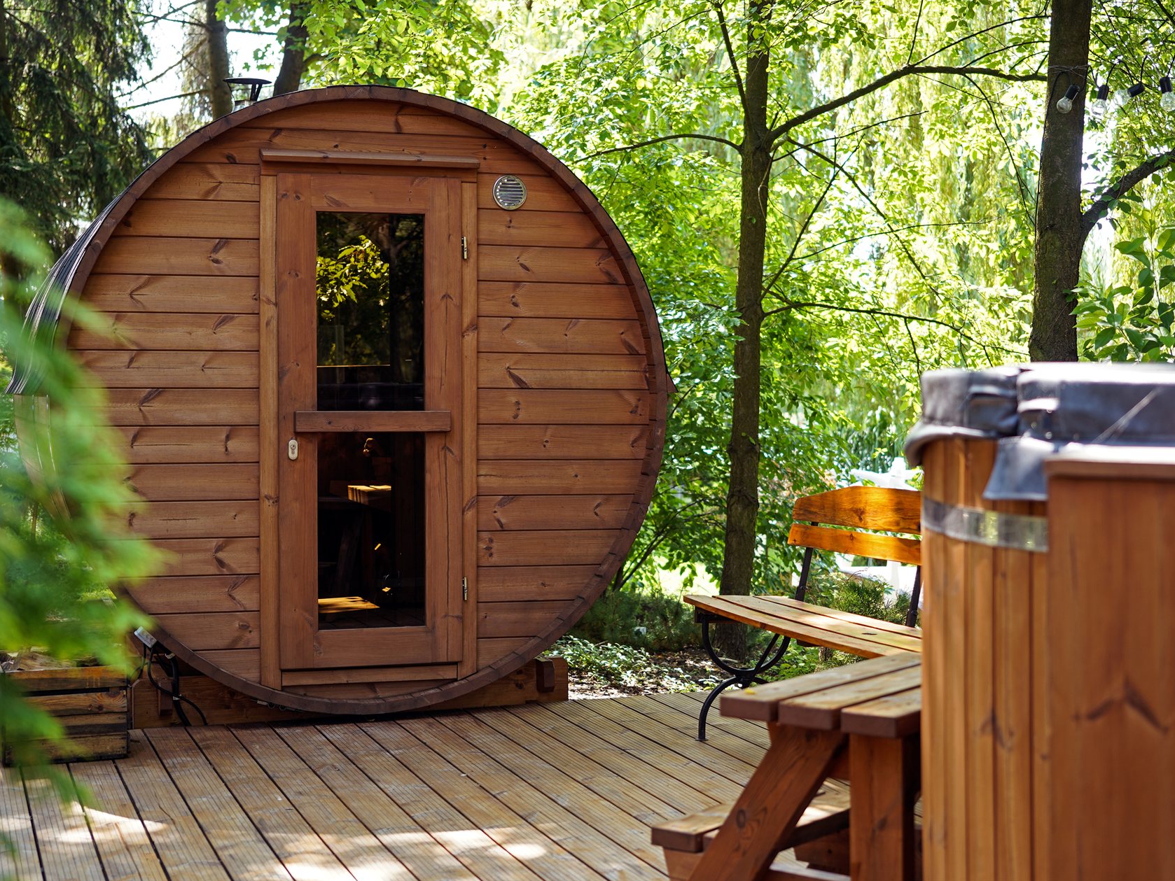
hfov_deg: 34.9
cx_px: 593
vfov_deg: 26.6
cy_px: 435
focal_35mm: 55
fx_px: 1867
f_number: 3.2
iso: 100
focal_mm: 50
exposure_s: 1/80
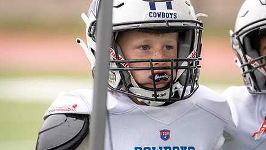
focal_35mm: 320
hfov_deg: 6.7
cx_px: 174
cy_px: 99
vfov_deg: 3.8
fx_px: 2258
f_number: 2.8
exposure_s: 1/320
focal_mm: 176
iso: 100
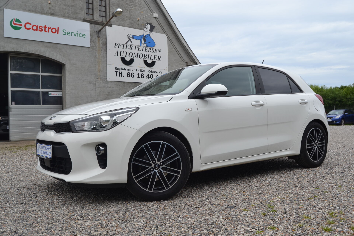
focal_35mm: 34
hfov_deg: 55.1
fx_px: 339
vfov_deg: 38.4
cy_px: 118
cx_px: 177
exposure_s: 1/250
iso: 100
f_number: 8
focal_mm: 23
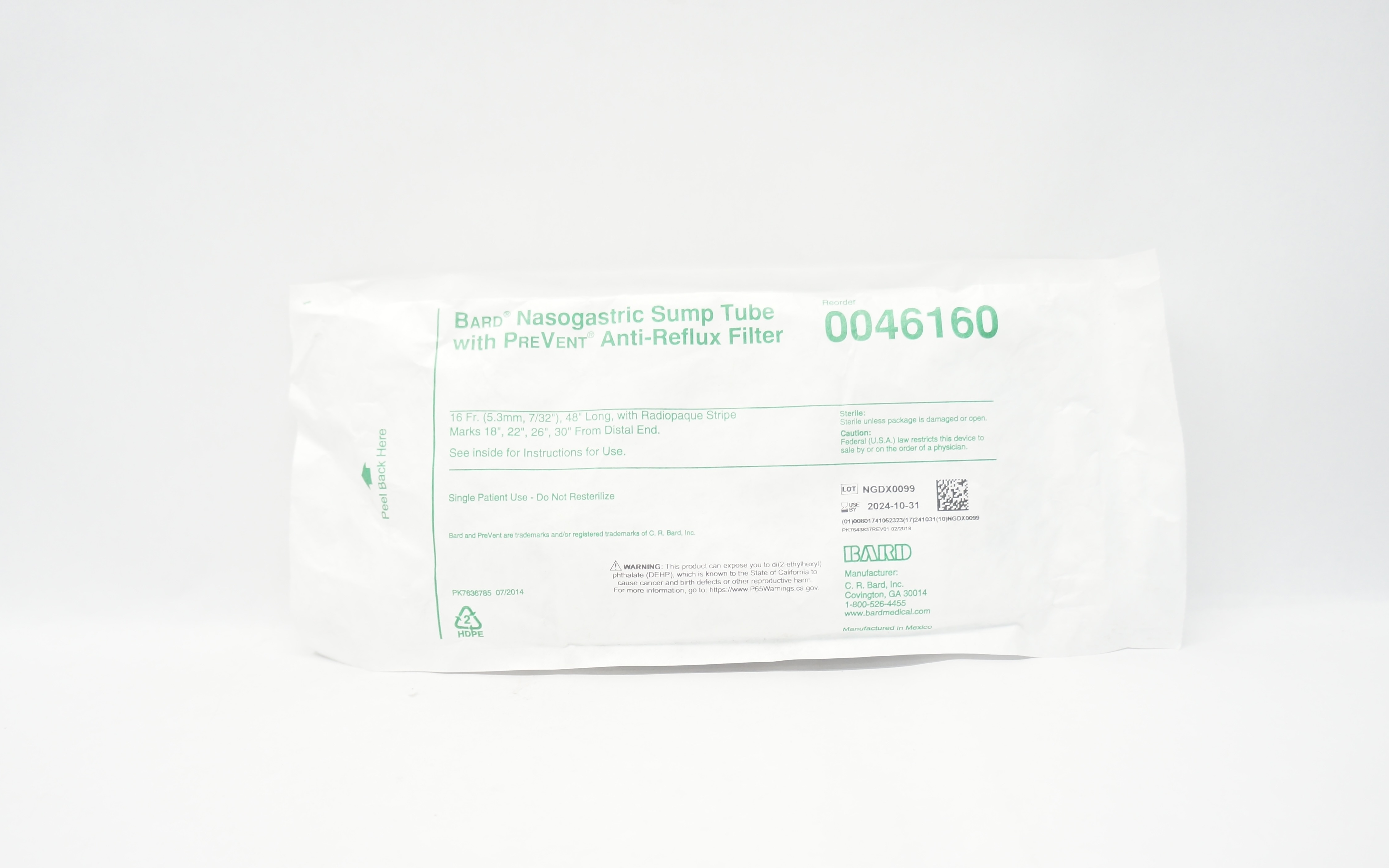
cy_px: 462
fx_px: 1136
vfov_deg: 41.8
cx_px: 726
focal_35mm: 30
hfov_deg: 62.9
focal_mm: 18
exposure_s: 1/80
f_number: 4
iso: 400
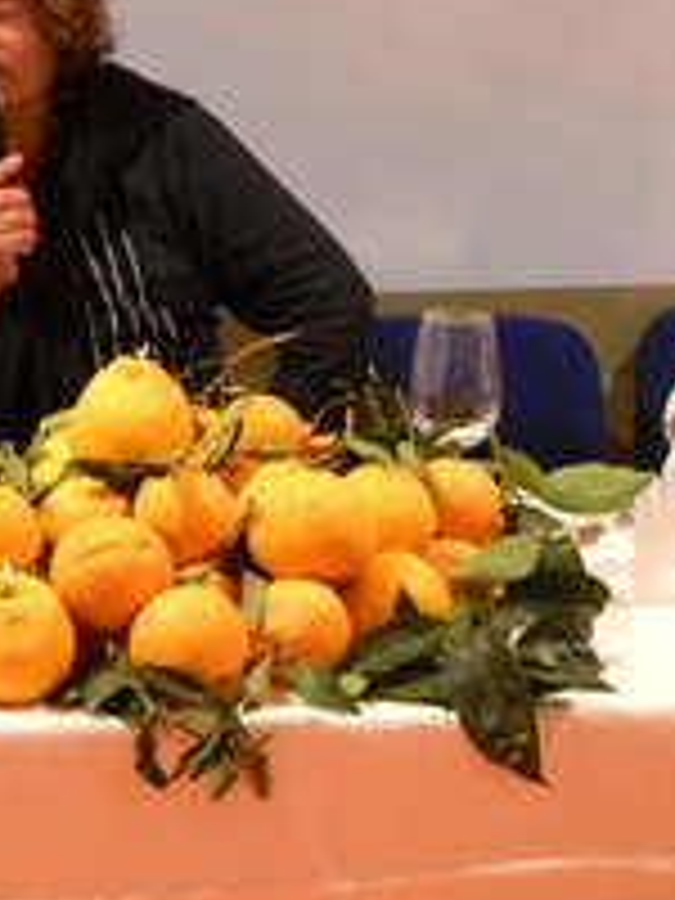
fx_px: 2392
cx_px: 130
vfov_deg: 21.1
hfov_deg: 15.9
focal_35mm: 92
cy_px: 230
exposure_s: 1/18
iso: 400
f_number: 3.1
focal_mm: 6.72
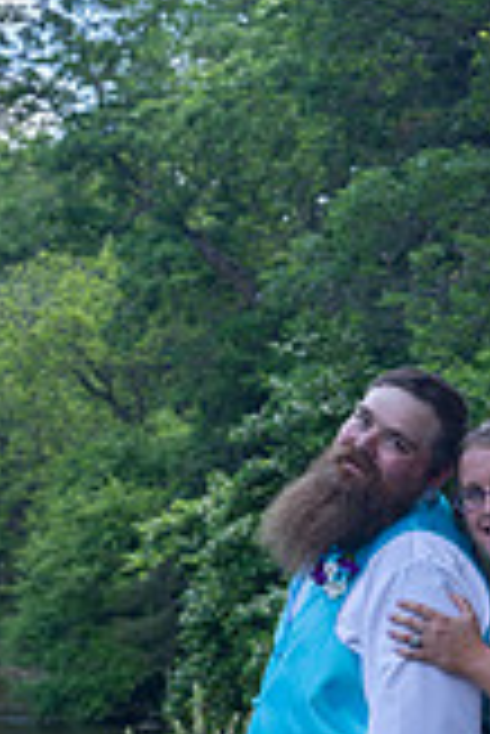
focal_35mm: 124
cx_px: 486
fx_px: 2526
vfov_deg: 16.2
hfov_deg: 11.0
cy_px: 693
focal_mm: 45
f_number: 5
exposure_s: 1/125
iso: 100
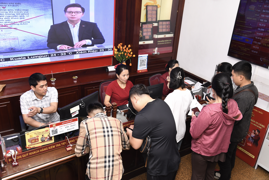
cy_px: 90
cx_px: 134
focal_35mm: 32
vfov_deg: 41.1
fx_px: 239
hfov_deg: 58.7
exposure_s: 1/200
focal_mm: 32
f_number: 5.6
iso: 1000
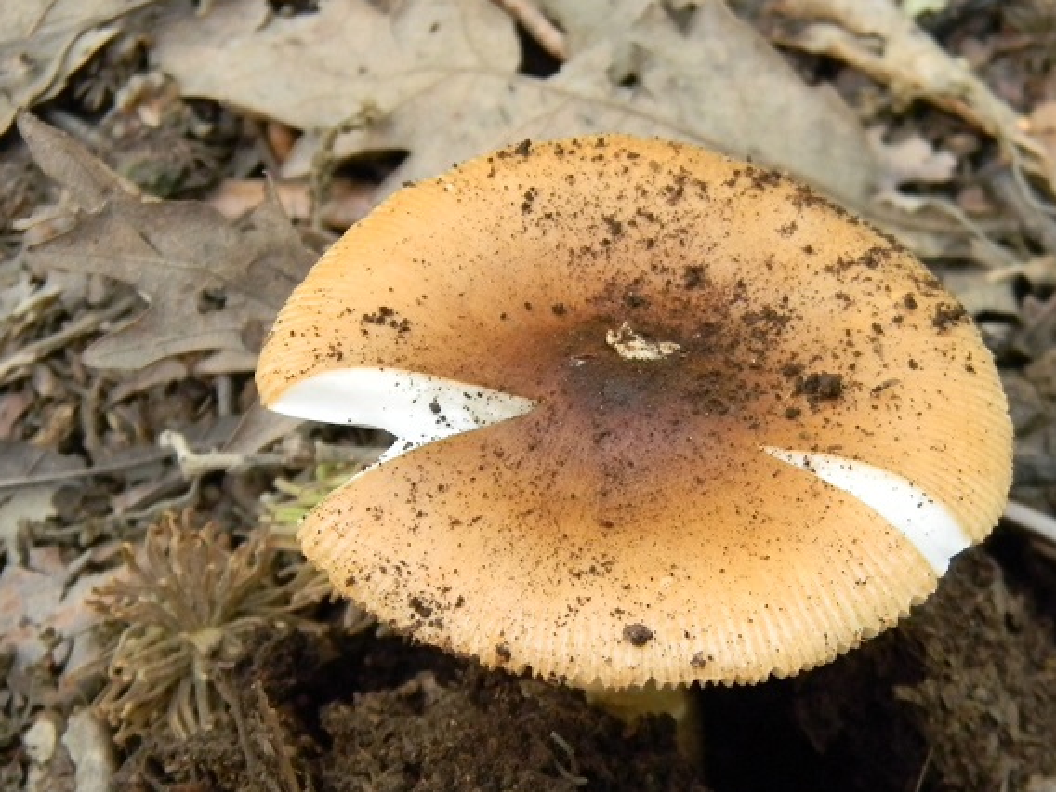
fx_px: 3569
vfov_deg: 12.7
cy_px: 480
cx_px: 706
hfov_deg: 16.8
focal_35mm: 117
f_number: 4.5
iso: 400
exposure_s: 1/32.4
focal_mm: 15.1
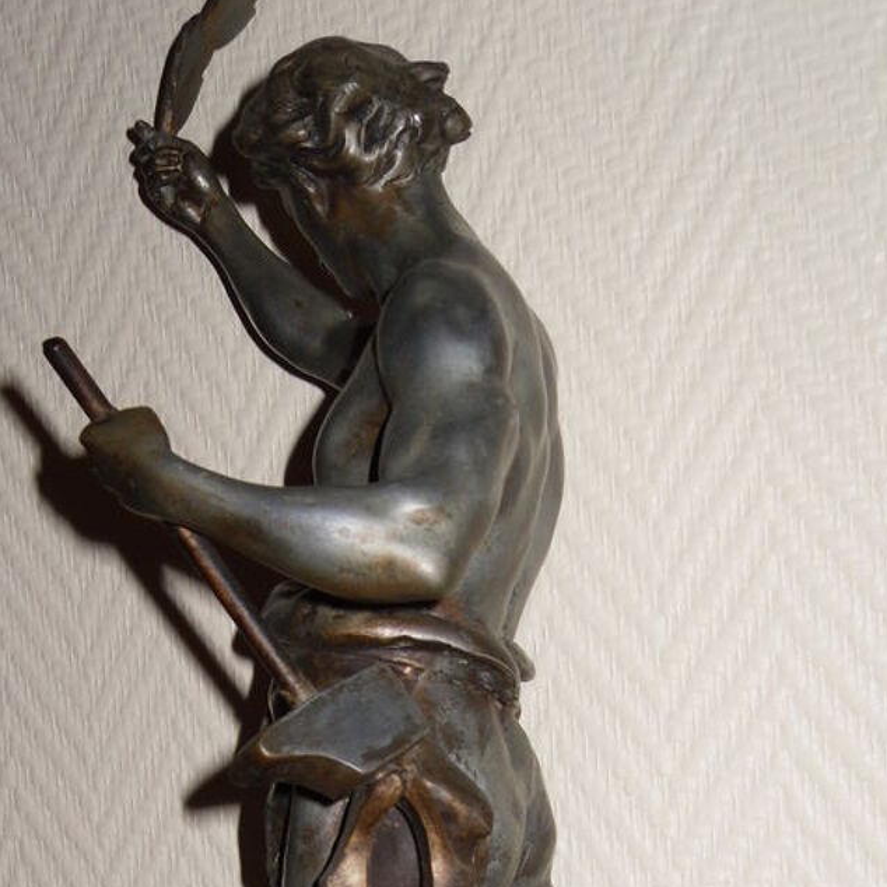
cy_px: 896
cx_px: 407
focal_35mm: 65
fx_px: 1884
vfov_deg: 25.2
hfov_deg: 26.5
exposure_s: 1/45
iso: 80
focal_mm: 6.3
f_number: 3.5
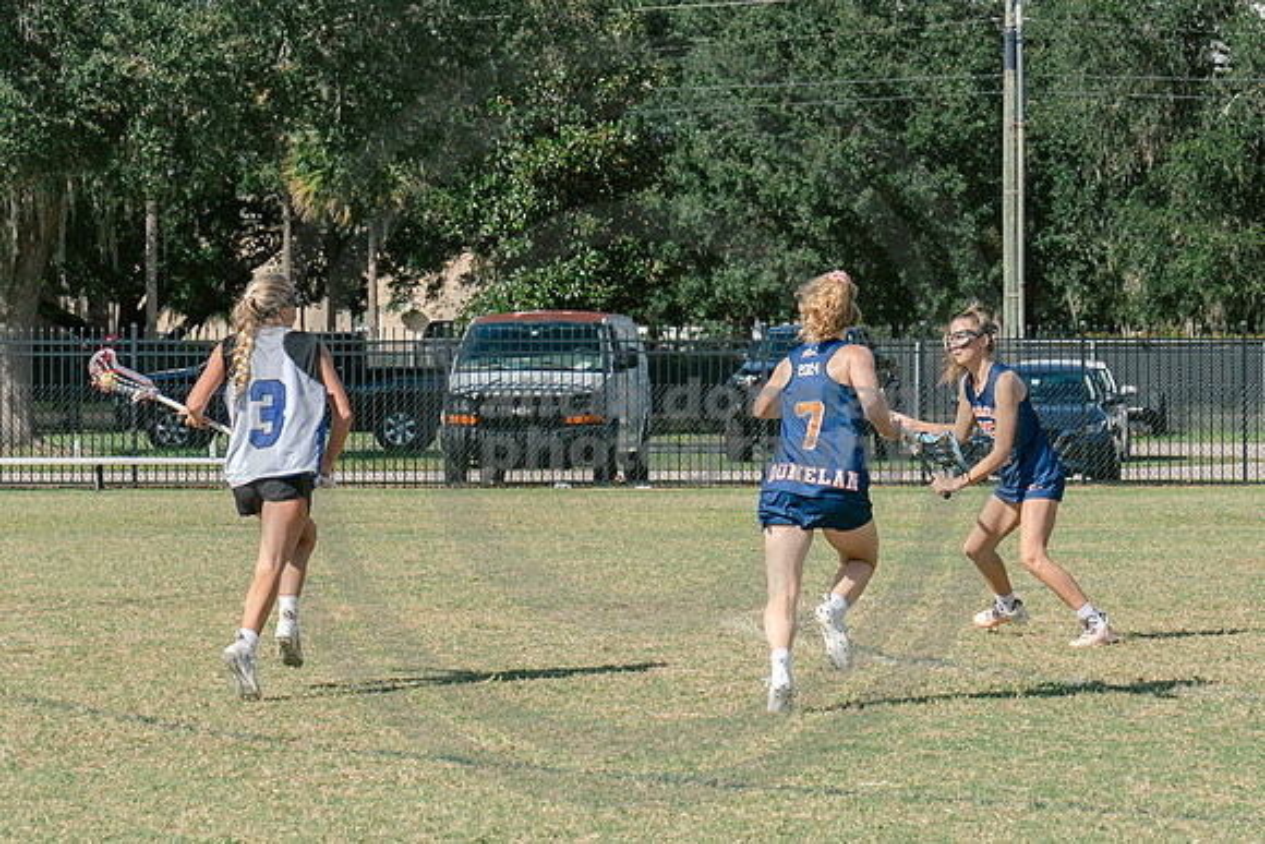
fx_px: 6075
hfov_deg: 11.9
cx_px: 762
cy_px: 479
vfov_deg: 7.9
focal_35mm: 173
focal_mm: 70
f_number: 5.6
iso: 250
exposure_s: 1/1000
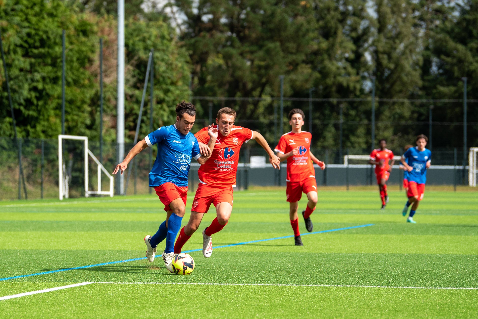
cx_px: 173
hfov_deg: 11.6
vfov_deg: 7.8
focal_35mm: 177
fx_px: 2351
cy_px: 143
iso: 200
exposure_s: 1/4000
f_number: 2.8
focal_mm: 112
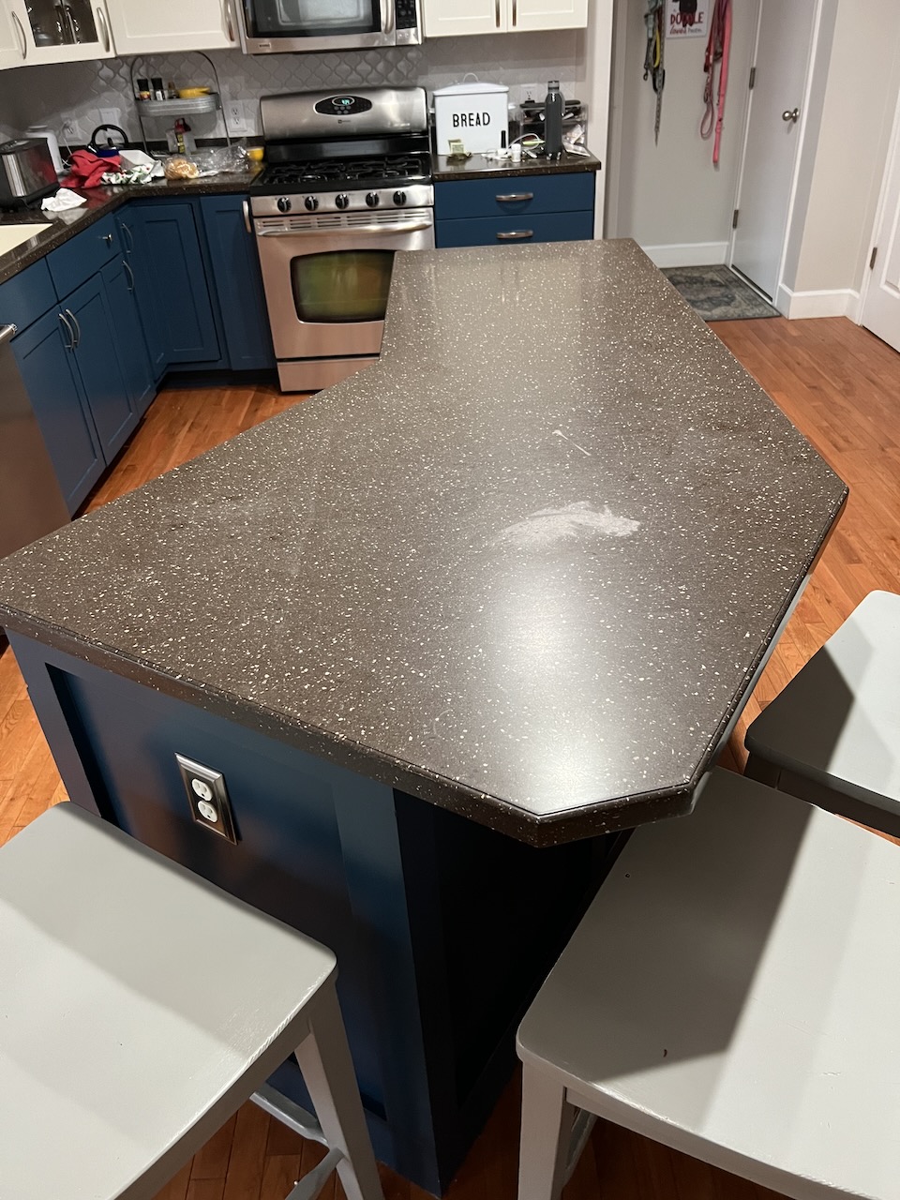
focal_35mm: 26
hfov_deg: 53.1
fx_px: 901
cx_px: 450
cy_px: 600
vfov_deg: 67.3
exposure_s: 1/60
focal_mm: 5.7
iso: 500
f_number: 1.5
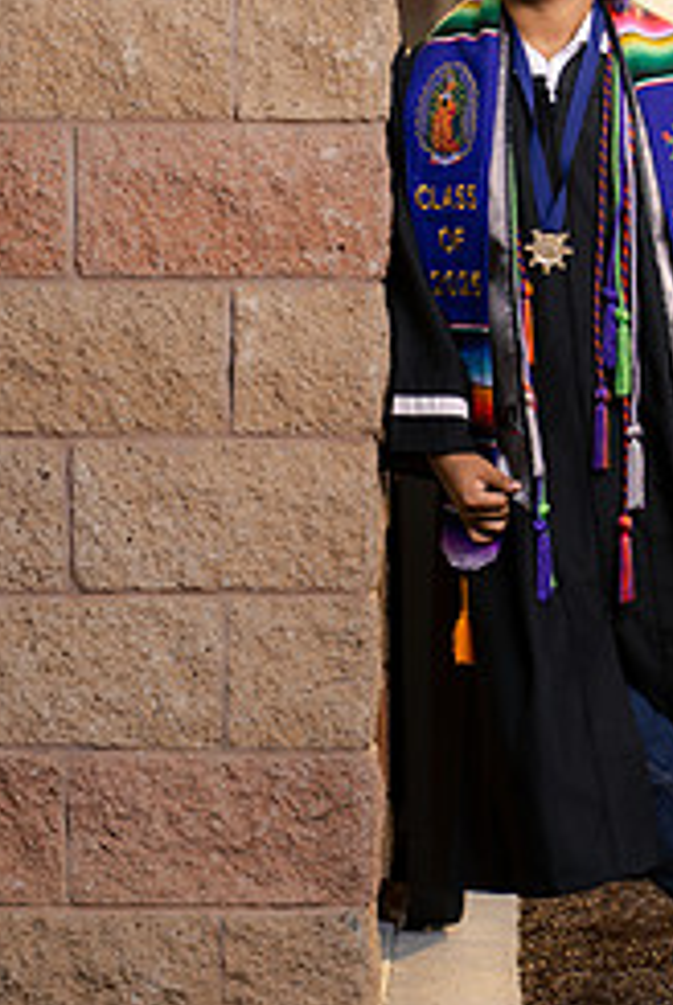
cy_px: 361
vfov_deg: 11.0
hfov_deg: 7.3
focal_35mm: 187
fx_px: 5229
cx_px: 583
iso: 100
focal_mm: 102
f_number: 2.8
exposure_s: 1/1000
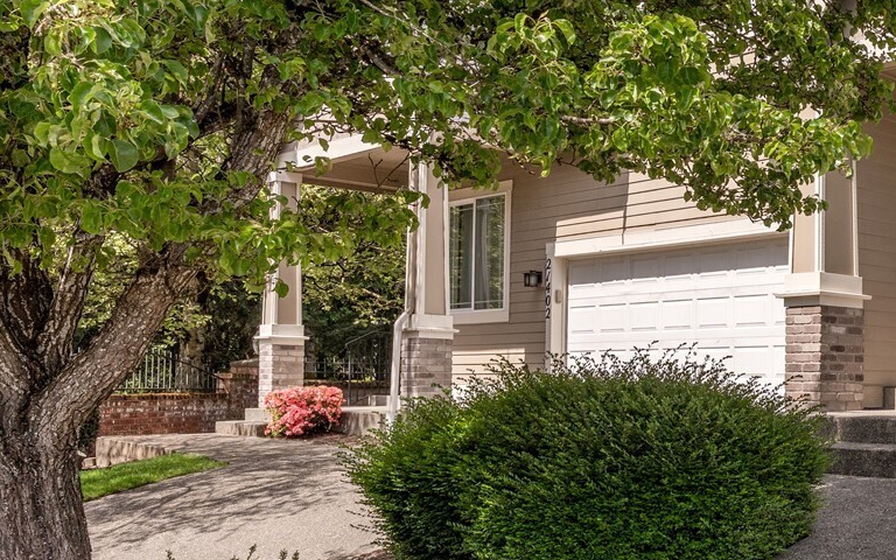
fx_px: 1099
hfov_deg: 37.7
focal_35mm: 45
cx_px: 965
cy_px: 149
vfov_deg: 28.2
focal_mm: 20
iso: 320
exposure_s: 1/160
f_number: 8
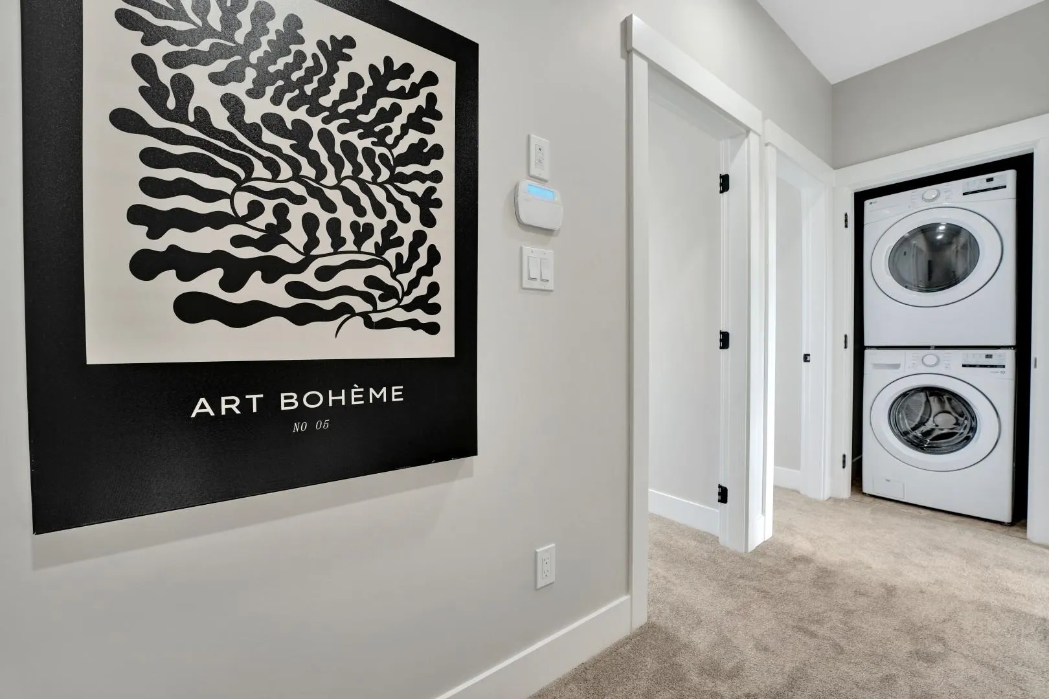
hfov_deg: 101.5
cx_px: 524
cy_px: 350
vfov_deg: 78.5
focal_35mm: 15
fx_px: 428
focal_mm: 14.7
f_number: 8
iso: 400
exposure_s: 1/8
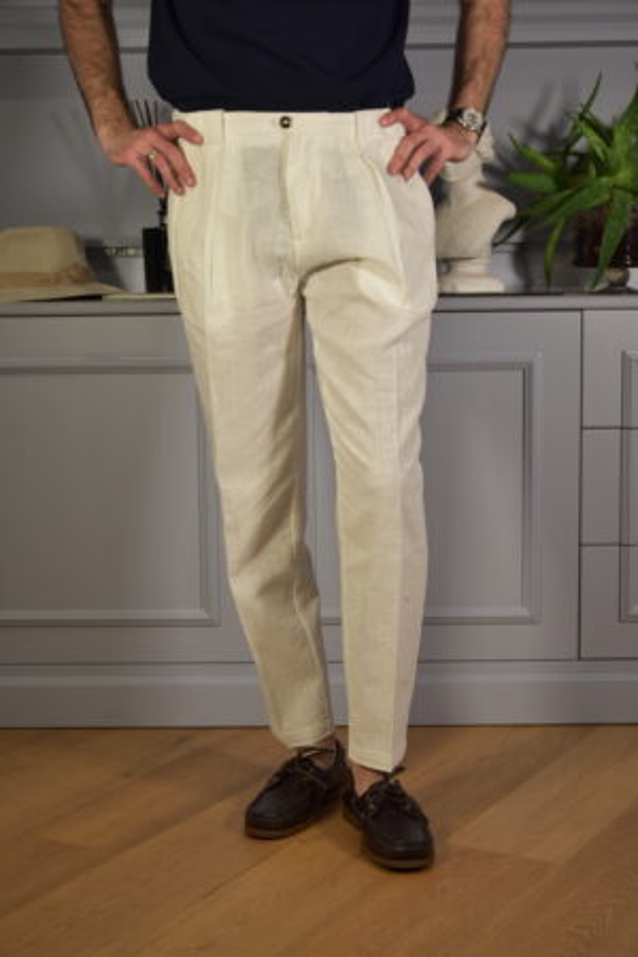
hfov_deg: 22.6
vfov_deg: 33.4
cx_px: 319
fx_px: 1595
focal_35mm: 60
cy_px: 478
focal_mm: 40
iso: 400
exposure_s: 1/30
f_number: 4.5
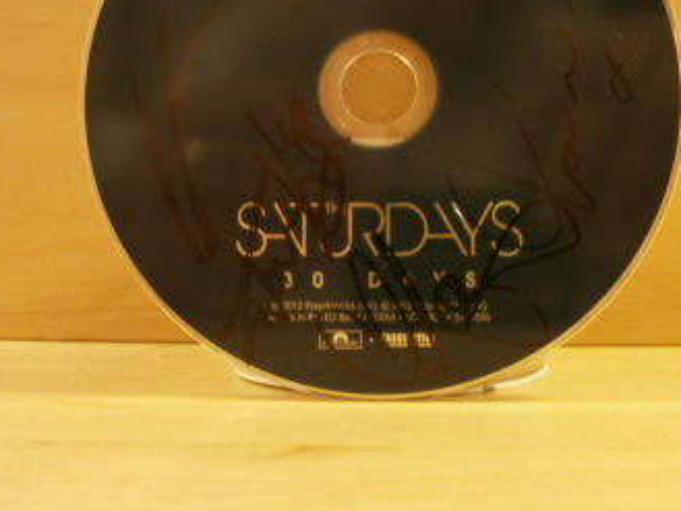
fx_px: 807
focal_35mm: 41
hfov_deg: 45.7
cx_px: 360
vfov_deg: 34.6
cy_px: 148
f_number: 2.9
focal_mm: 4.8
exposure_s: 1/2
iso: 100
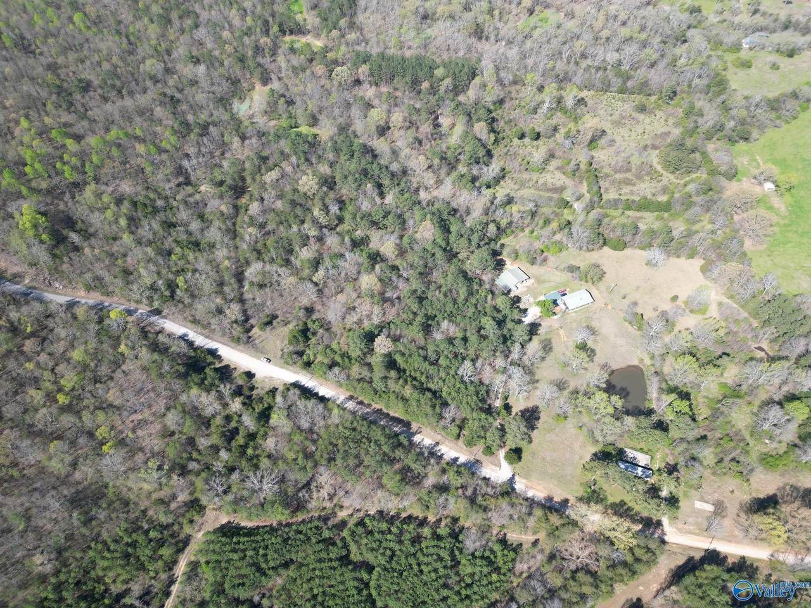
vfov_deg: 56.8
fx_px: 562
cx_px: 406
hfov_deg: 71.6
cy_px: 304
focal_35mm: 24
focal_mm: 6.72
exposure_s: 1/1250
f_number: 1.7
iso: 110
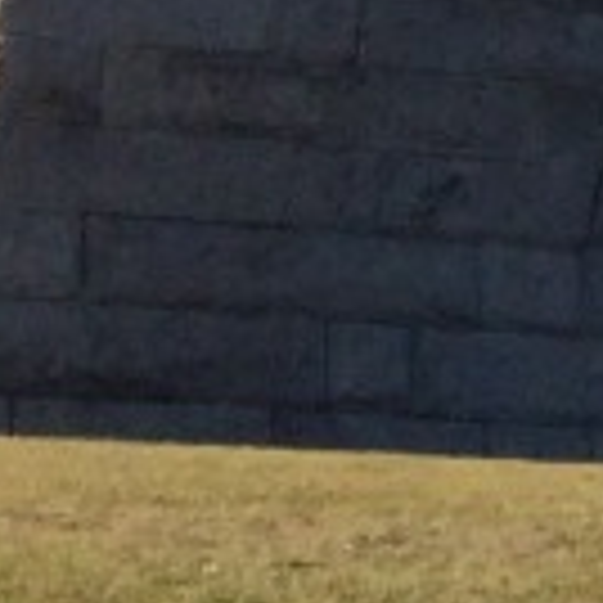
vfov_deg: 5.5
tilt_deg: +26.7
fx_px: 5144
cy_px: -2095
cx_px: 1490
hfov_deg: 6.4
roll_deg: -2.0
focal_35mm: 261
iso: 32
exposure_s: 1/1953
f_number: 2.2
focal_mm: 4.15
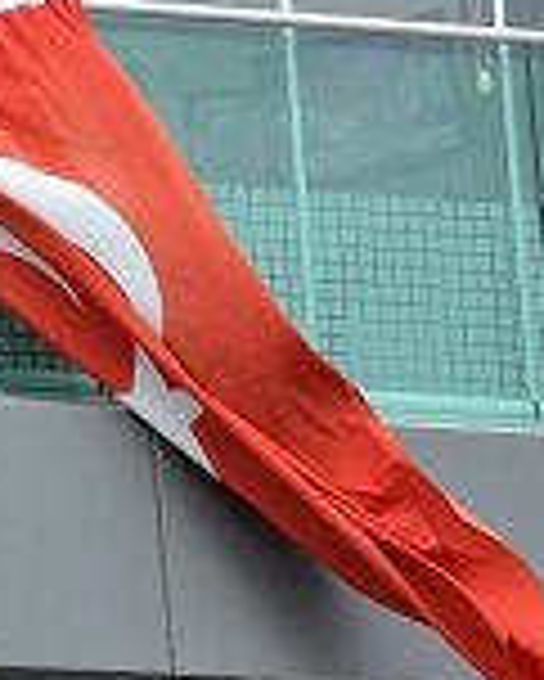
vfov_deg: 4.9
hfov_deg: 3.9
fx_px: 7861
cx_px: -441
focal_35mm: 391
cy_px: 79
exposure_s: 1/400
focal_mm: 70
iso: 2500
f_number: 10
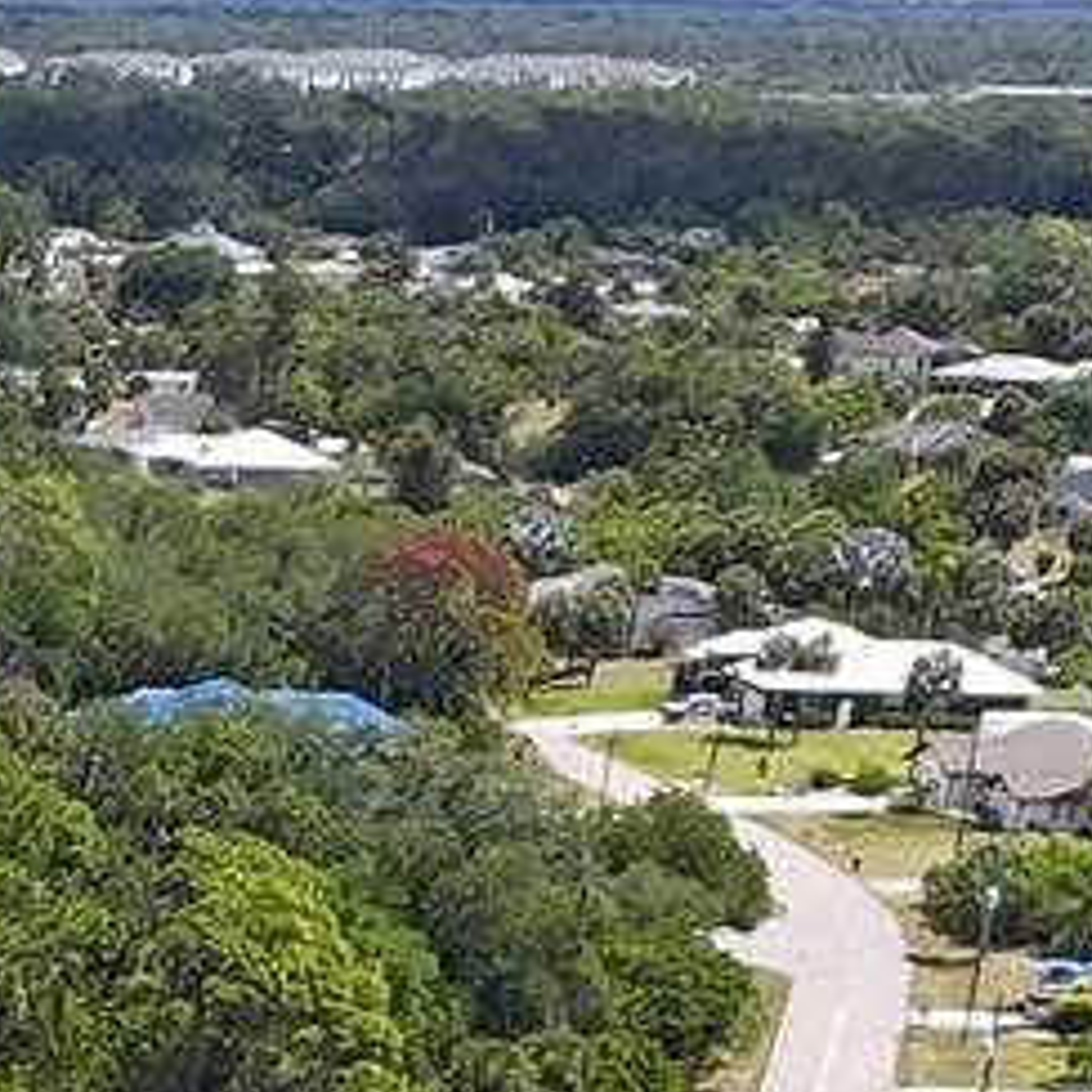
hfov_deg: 10.3
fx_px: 4961
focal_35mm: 139
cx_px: -1786
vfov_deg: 11.0
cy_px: 2417
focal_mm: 4.55
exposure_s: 1/725
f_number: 2.8
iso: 130
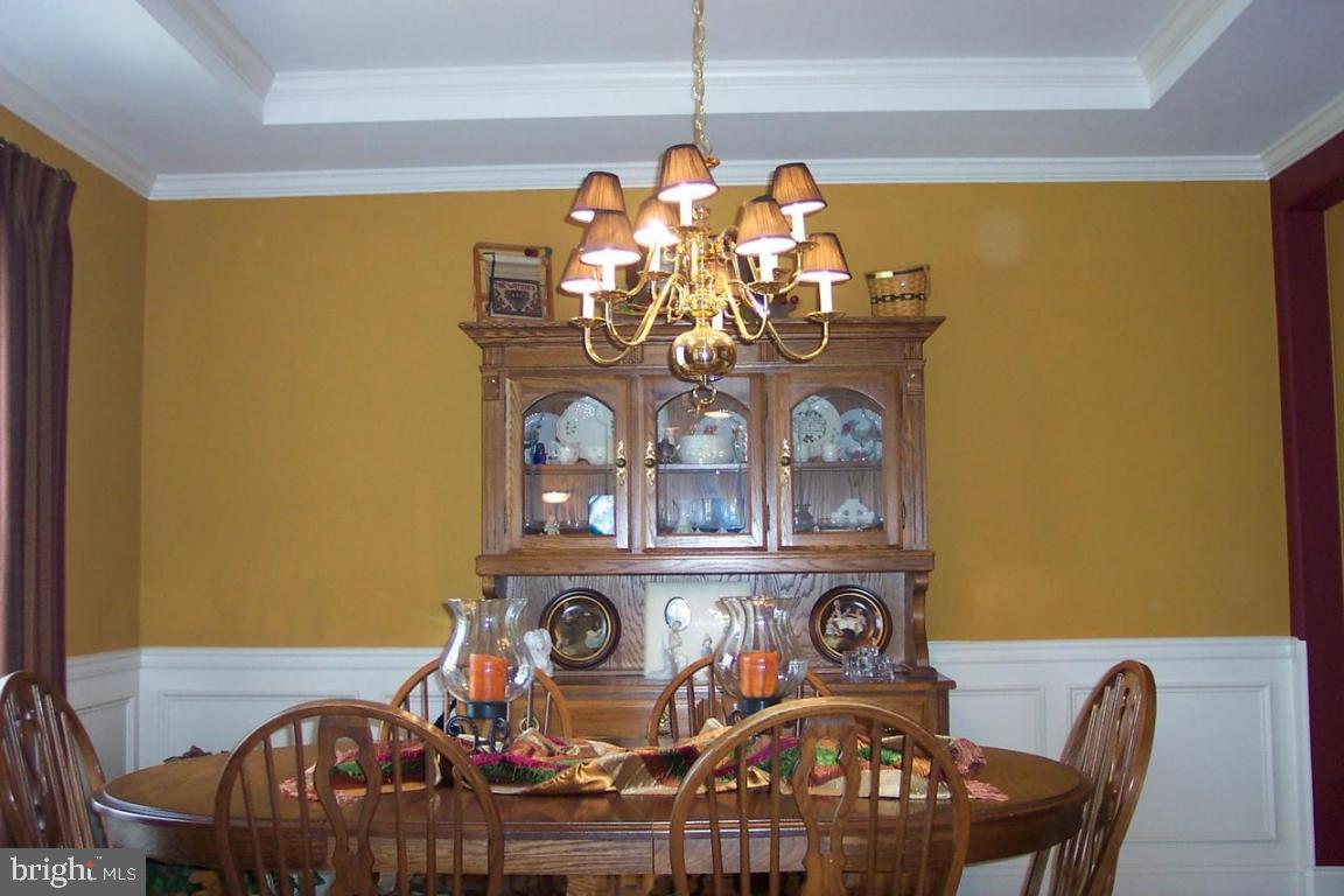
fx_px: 1419
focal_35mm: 38
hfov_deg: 50.7
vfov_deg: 35.1
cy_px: 448
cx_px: 672
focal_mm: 8
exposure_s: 1/30
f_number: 2.8
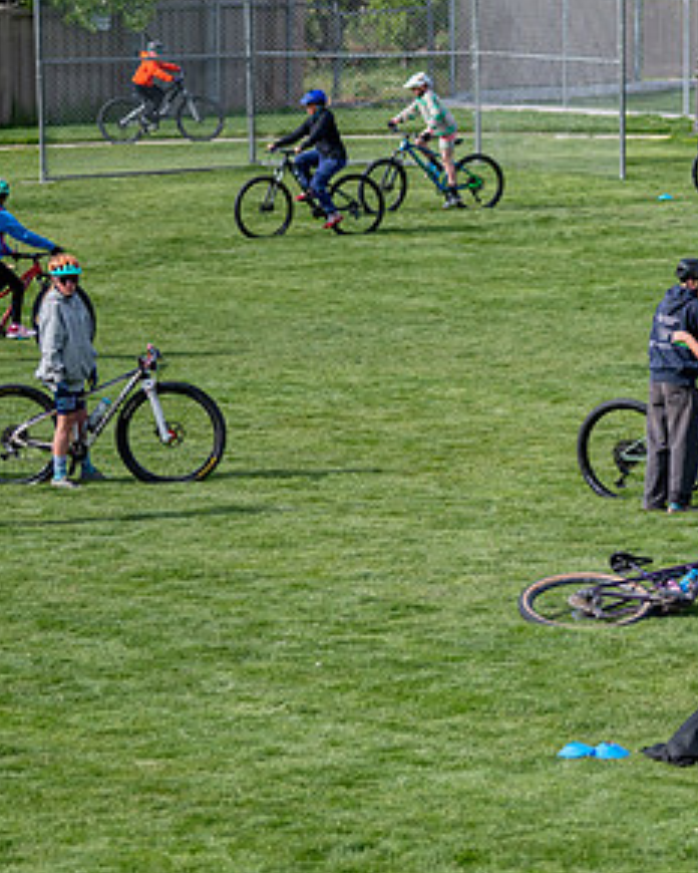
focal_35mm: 202
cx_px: 746
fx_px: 5216
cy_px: 384
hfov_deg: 7.6
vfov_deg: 9.6
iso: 200
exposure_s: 1/2500
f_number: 2.8
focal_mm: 70
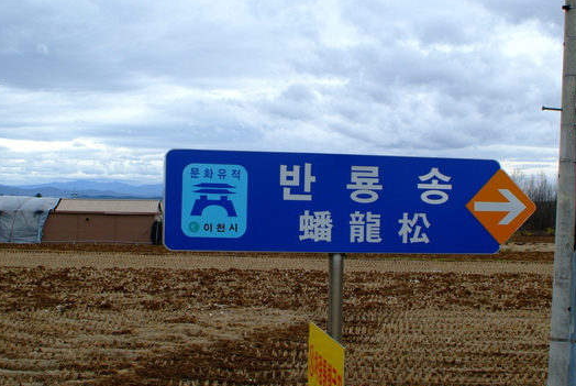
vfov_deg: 24.3
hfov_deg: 35.6
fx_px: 897
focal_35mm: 56
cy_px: 202
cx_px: 303
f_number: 9.5
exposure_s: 1/350
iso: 400
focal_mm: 28
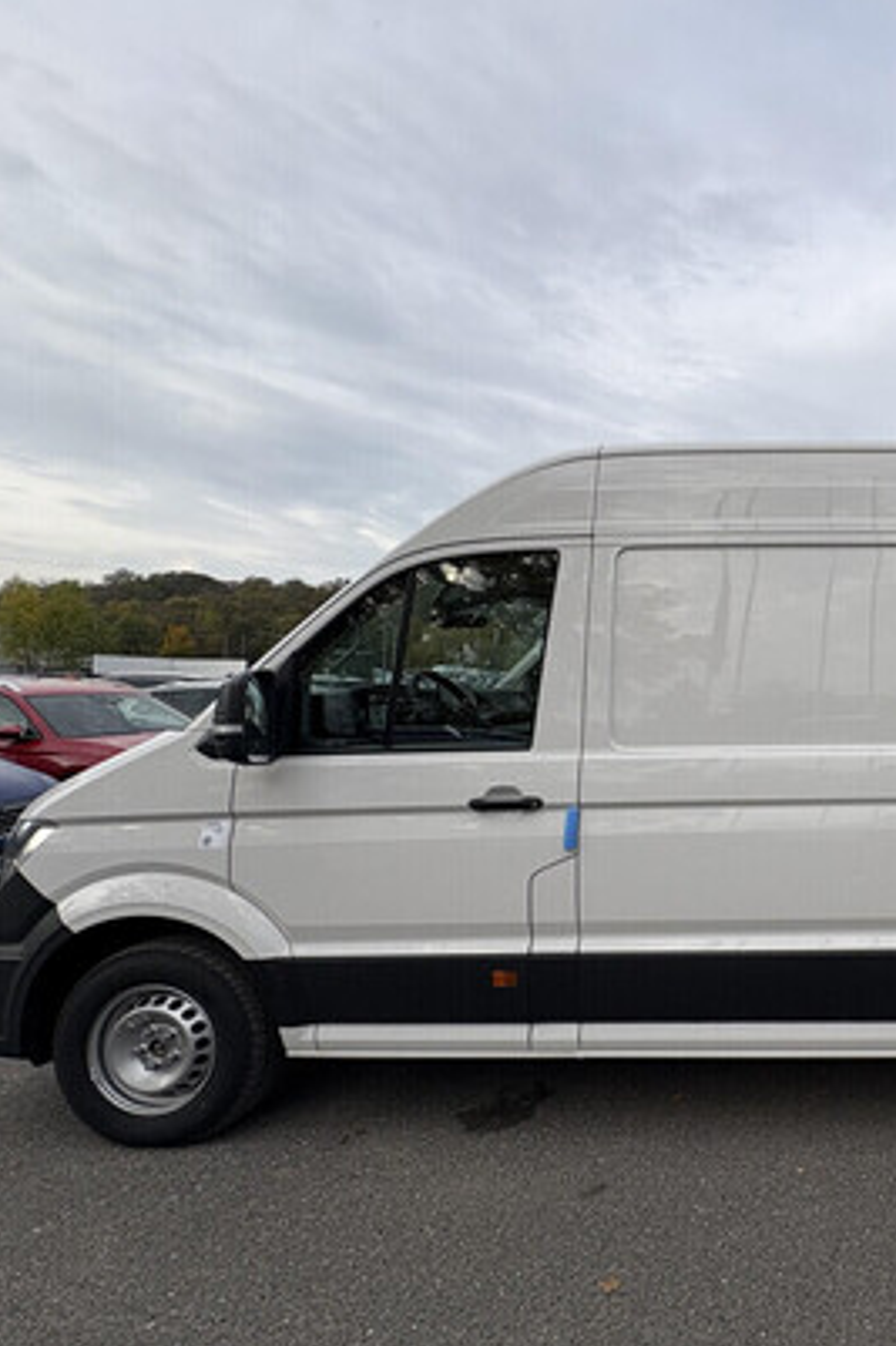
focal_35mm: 20
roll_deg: -0.8
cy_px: 686
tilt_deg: +1.5
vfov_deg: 84.0
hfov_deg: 50.5
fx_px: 747
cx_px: 889
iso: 40
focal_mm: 2.22
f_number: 2.2
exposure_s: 1/779
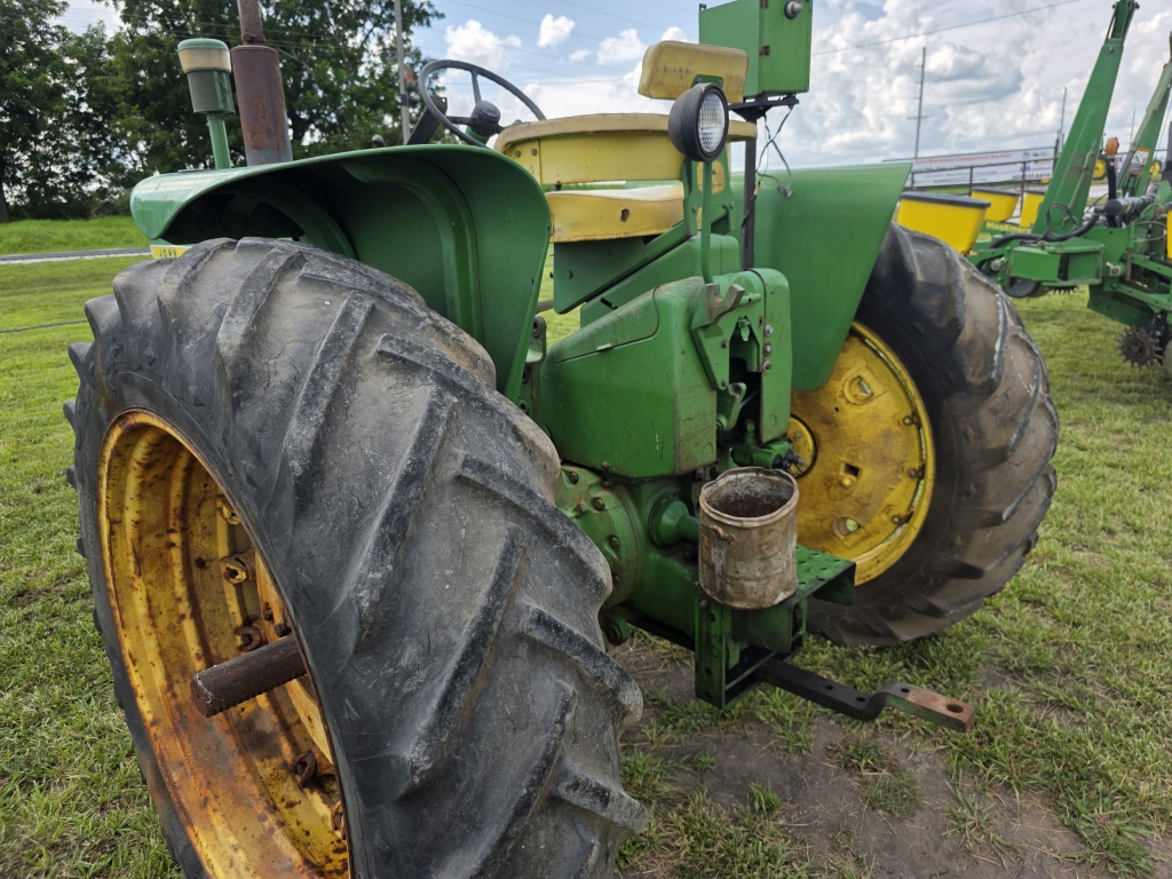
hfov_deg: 73.9
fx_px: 779
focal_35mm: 23
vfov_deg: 58.9
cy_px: 440
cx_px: 586
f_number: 1.7
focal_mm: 6.3
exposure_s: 1/2929
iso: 80
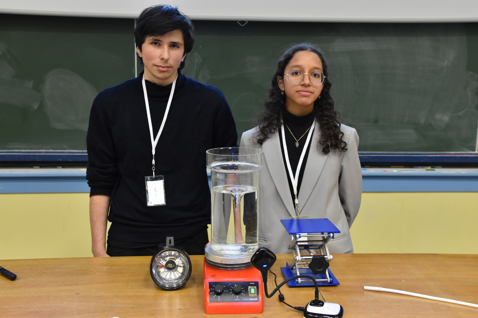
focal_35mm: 45
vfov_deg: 29.9
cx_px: 239
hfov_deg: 43.6
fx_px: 597
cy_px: 159
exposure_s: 1/13
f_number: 7.1
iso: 1600
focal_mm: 30
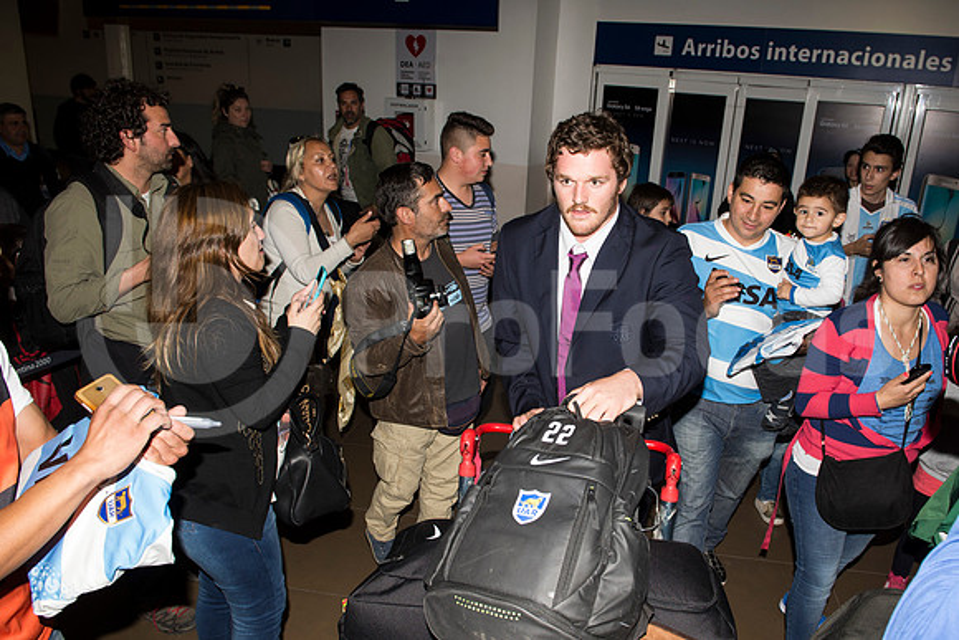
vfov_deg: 53.2
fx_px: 639
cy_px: 320
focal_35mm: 24
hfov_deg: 73.7
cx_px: 480
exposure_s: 1/160
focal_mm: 24
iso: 640
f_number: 6.3
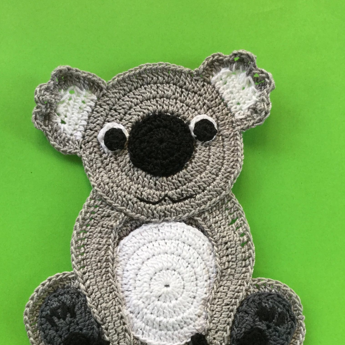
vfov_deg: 44.5
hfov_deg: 44.9
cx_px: 171
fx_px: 417
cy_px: 218
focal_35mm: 37
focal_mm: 3.3
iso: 80
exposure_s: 1/33
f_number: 2.4
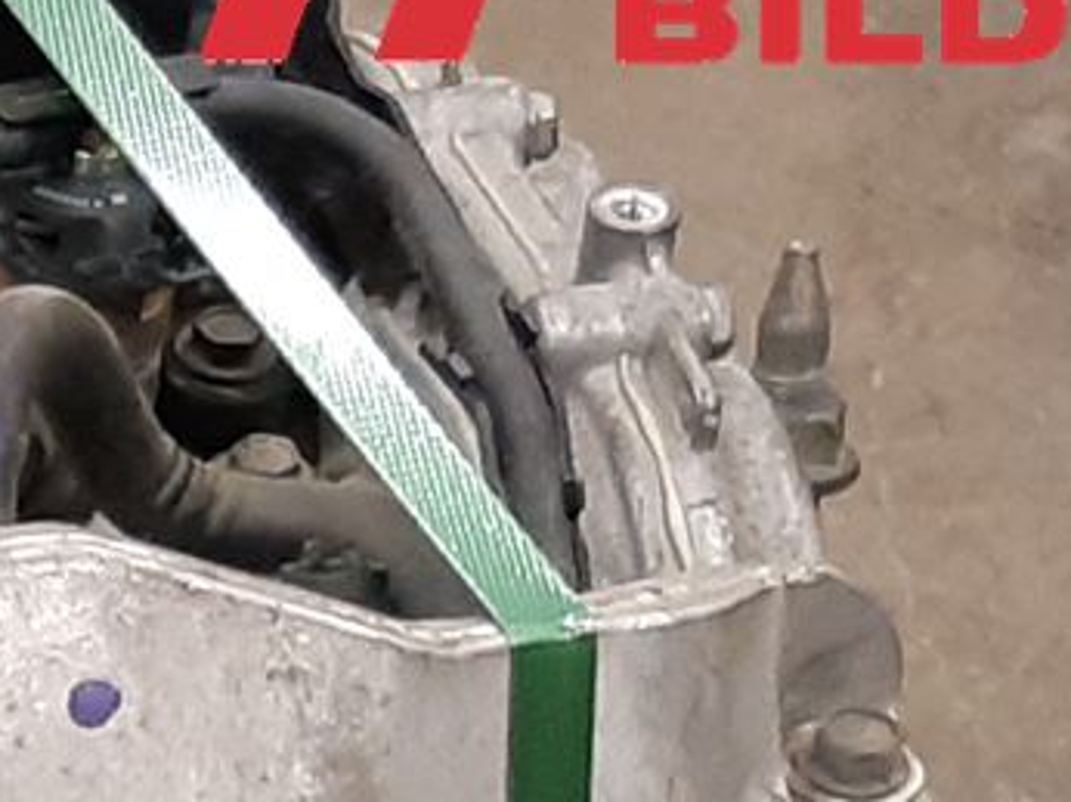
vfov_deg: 8.7
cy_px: 1917
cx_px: -1071
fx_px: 4761
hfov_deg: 11.5
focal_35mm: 154
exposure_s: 1/50
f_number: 1.7
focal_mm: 3.93
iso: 160
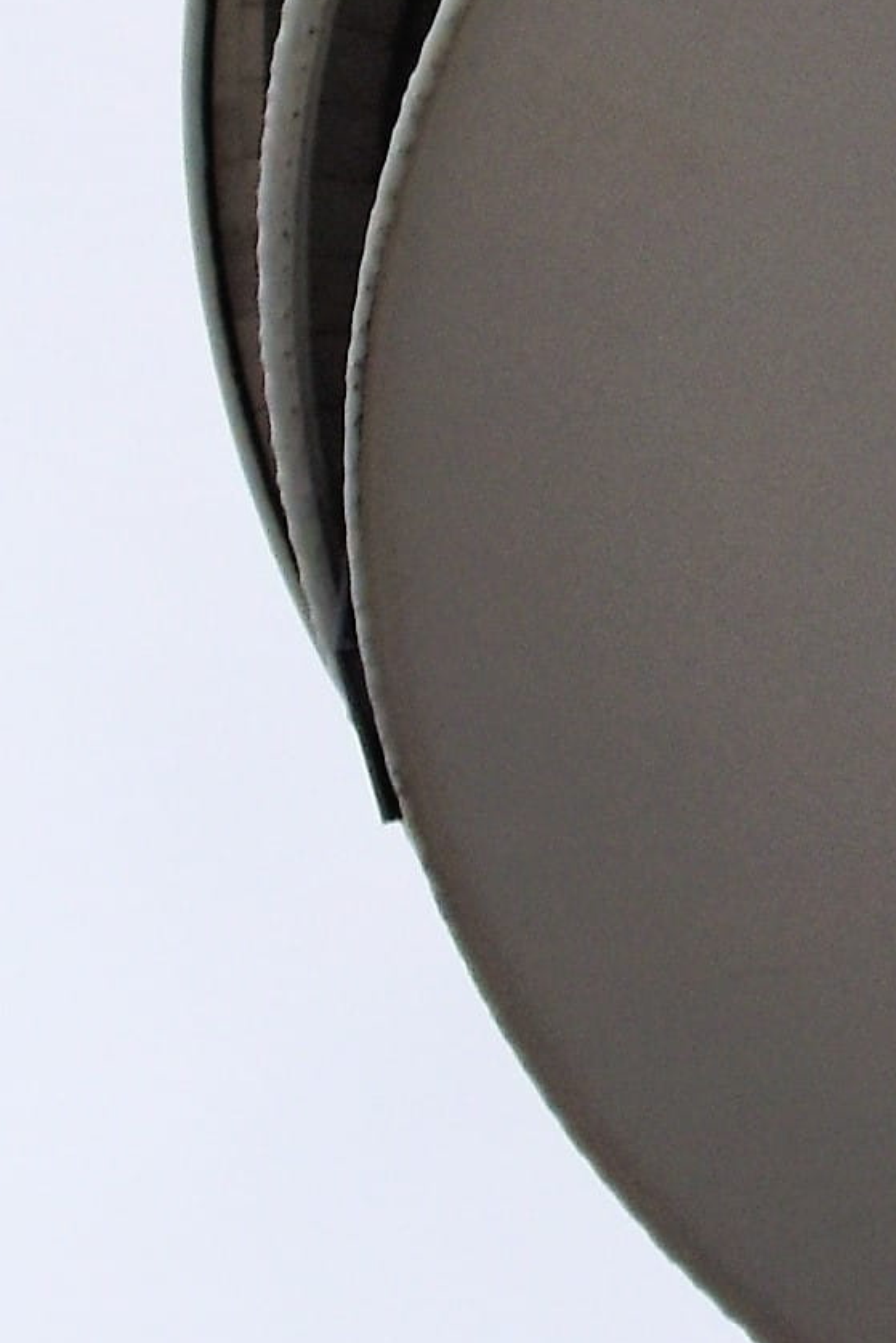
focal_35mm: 408
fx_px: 15225
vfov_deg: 5.0
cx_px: 2026
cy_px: 157
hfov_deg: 3.3
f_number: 6.3
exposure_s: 1/160
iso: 400
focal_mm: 38
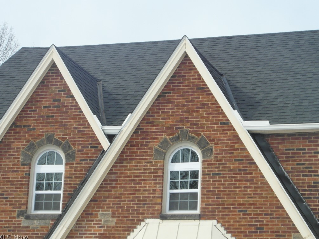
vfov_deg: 12.1
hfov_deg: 16.2
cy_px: 121
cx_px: 157
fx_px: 1124
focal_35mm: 122
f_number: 4.4
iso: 100
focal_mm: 19.5
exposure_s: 1/350
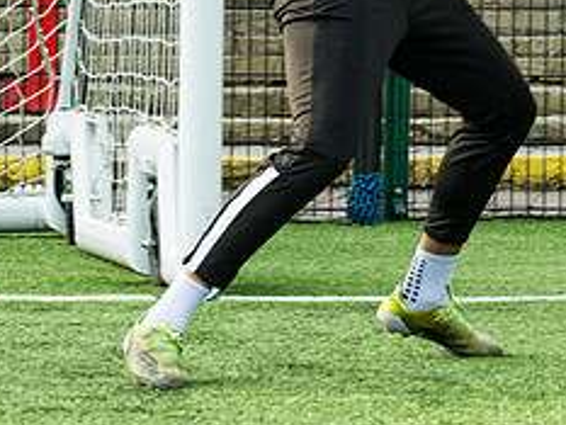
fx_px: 5546
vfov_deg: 4.4
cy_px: 96
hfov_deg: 5.8
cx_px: 538
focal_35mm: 339
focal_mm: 98
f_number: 9
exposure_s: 1/320
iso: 1000
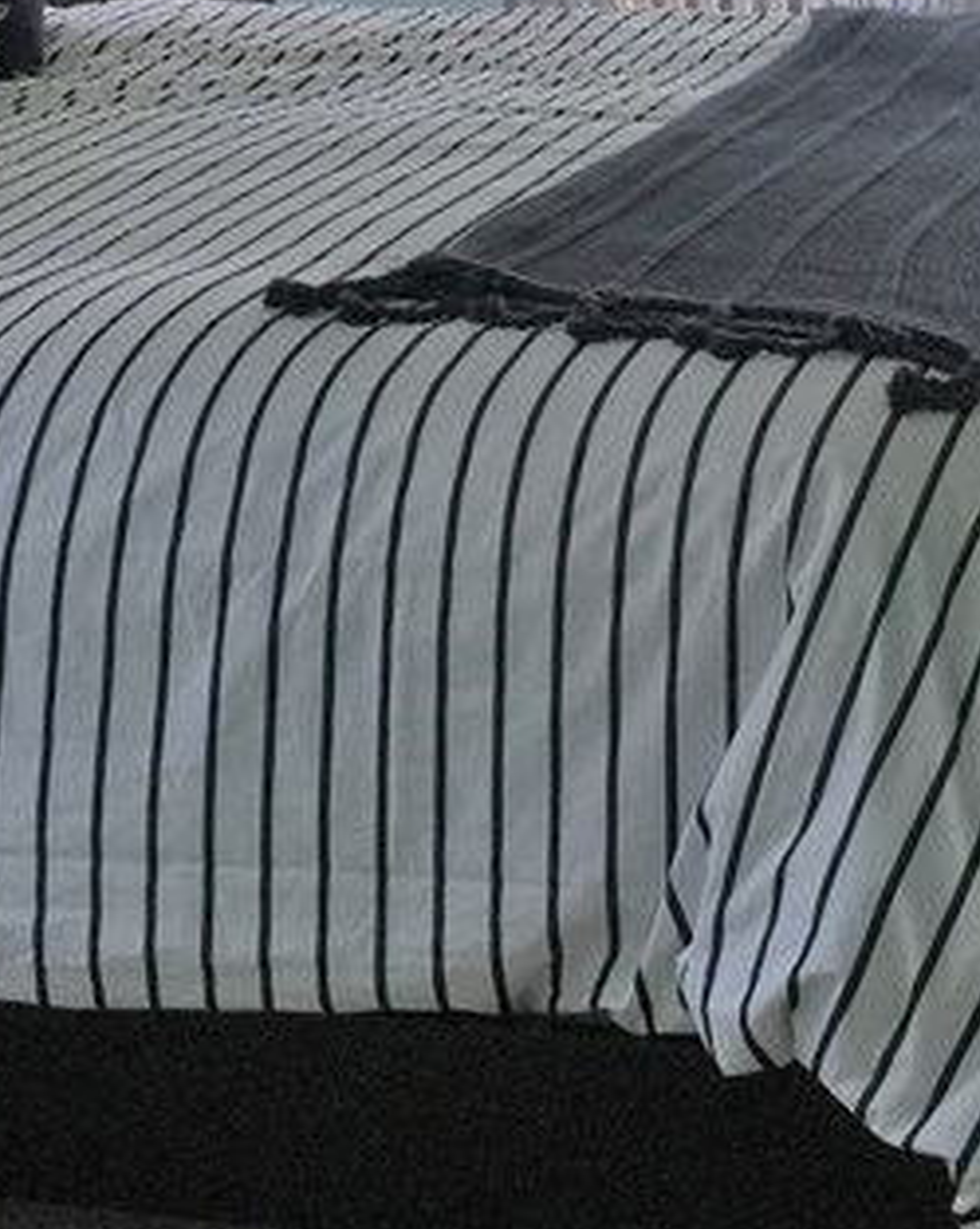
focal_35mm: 93
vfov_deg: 20.0
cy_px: 0
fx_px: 3377
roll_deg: +0.1
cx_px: 638
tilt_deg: -7.2
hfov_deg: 16.5
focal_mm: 4.15
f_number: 2.2
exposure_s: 1/30
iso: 32
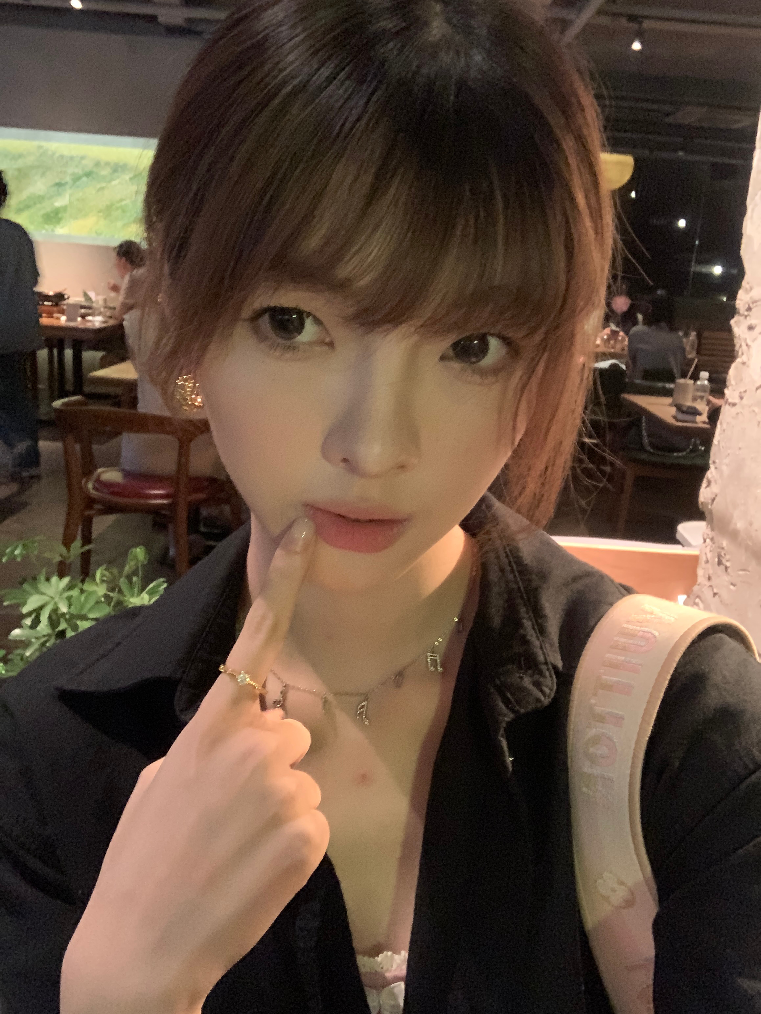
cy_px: 507
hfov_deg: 44.2
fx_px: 938
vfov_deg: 56.8
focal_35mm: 32
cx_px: 380
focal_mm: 2.87
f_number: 2.2
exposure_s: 1/15
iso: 800
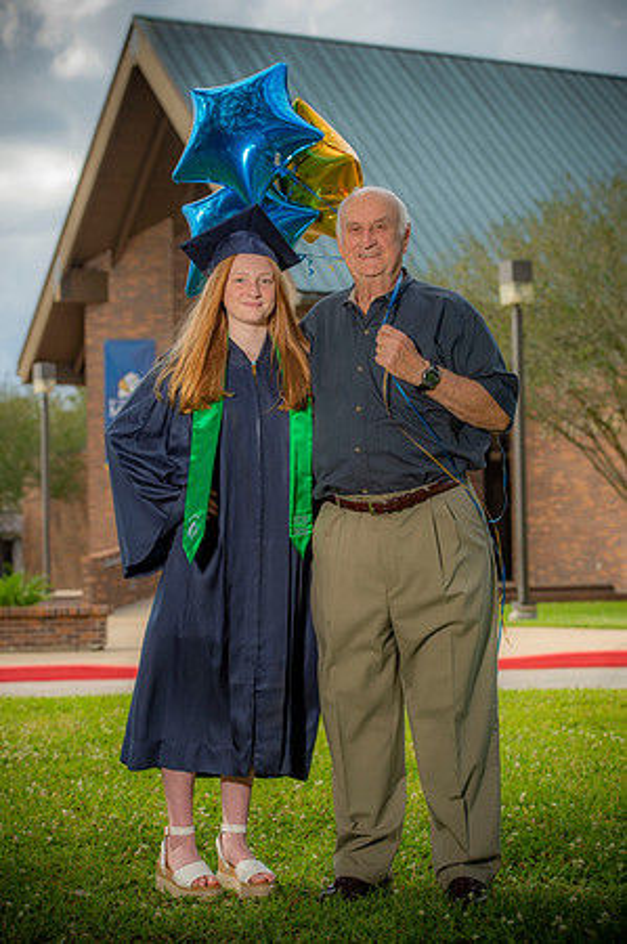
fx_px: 2095
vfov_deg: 25.4
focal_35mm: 80
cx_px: 314
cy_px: 472
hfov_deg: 17.0
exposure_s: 1/250
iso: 80
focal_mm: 80
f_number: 5.6
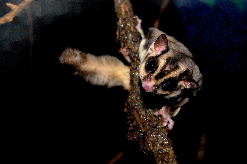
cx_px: 130
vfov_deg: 19.7
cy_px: 80
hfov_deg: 29.2
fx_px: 473
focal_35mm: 69
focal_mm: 42
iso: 360
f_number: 4.5
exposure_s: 1/60
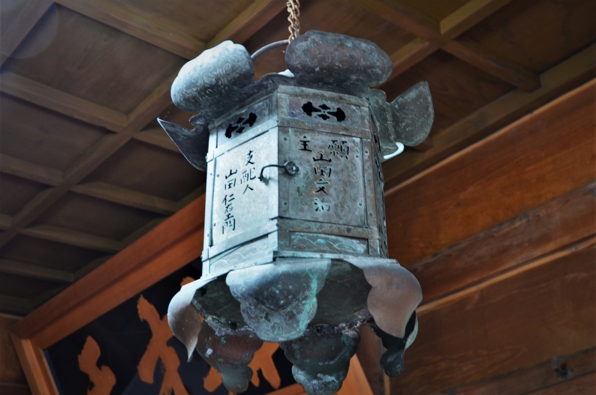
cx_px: 298
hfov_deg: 45.0
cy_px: 198
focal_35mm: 44
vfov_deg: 30.7
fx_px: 719
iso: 800
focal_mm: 29
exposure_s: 1/13
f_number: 6.3
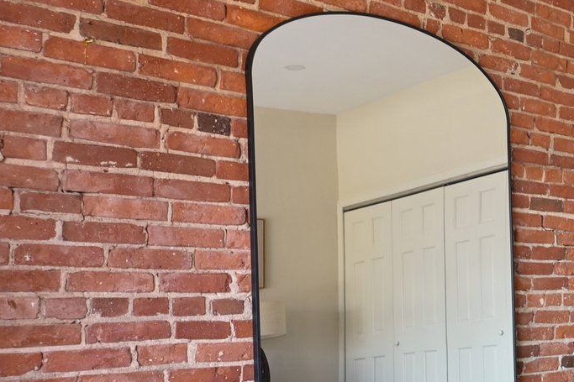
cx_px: 817
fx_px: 861
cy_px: 275
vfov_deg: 24.8
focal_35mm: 54
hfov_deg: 27.7
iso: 400
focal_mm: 18
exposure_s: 1/8
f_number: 8
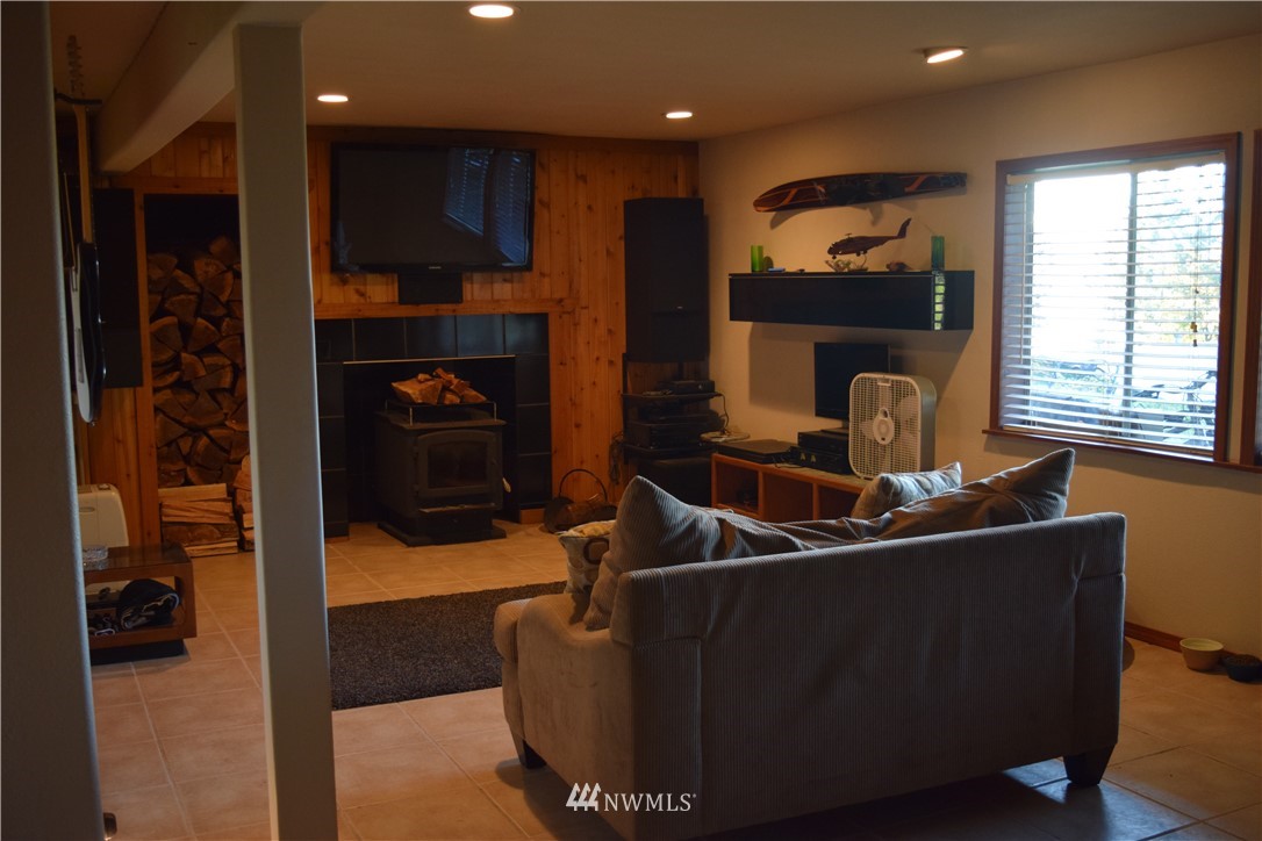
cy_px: 420
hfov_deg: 53.1
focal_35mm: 36
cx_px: 631
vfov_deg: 36.9
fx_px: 1262
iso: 900
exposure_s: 1/60
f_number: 4
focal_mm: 24
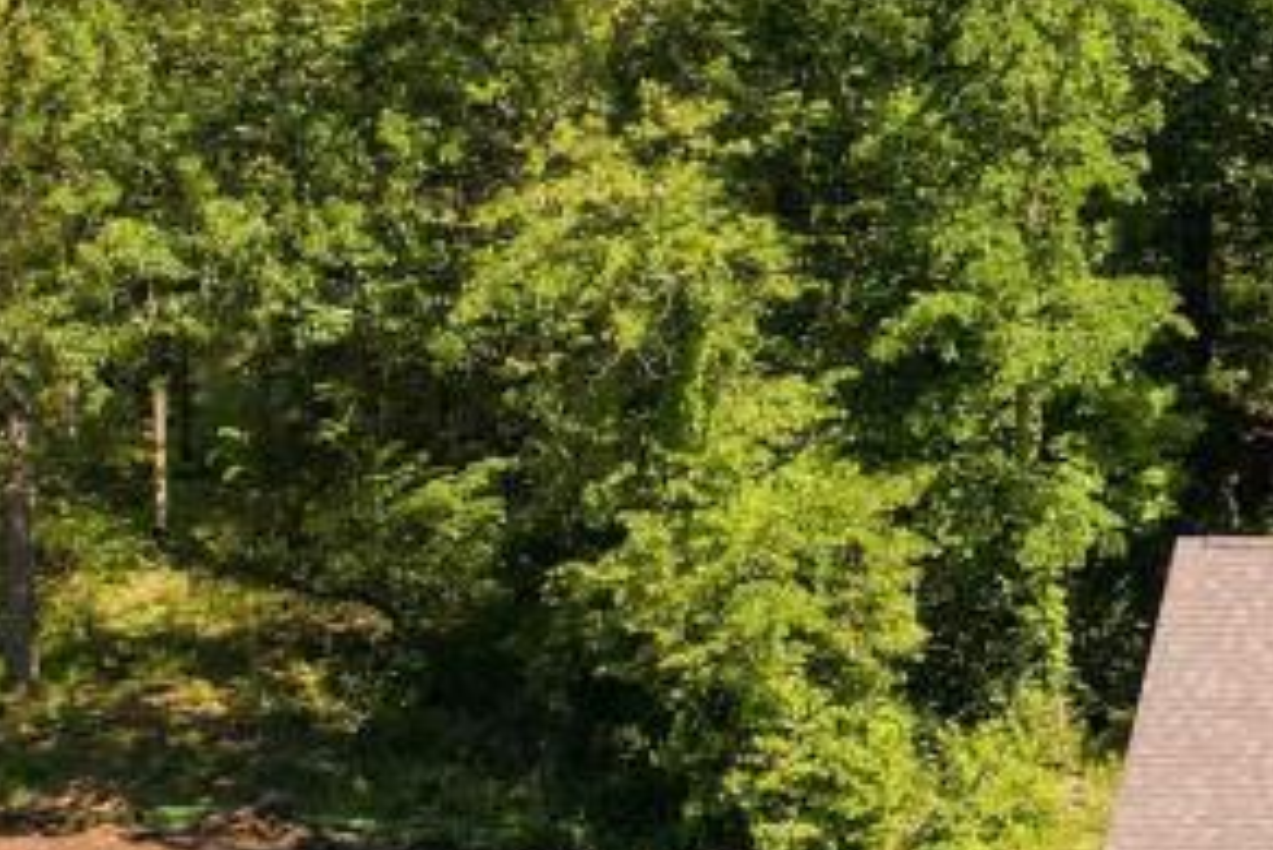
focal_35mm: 113
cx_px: 1692
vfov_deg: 12.1
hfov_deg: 17.0
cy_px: 619
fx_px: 3998
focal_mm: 8.38
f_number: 2.8
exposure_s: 1/1600
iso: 120
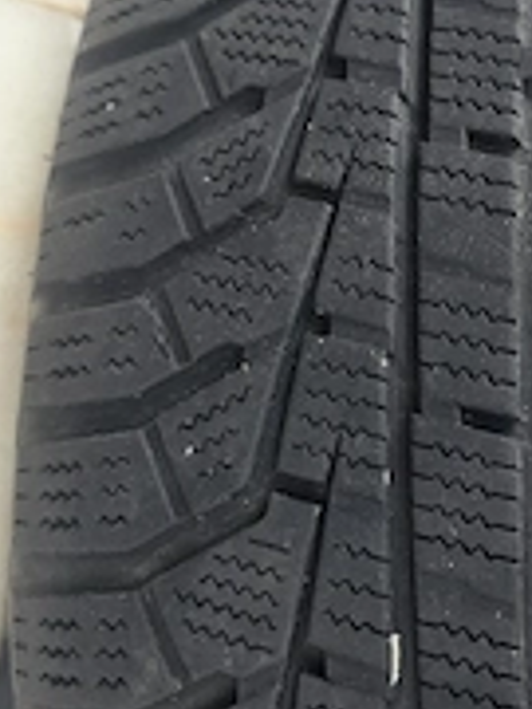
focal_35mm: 51
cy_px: 248
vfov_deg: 37.2
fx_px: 1045
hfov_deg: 27.3
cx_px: 504
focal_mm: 6.3
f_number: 1.7
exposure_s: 1/182
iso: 50
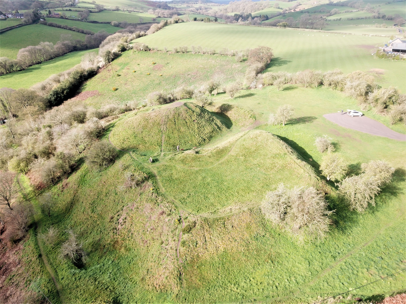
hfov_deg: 67.3
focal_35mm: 26
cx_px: 203
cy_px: 152
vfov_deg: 53.1
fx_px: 305
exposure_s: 1/280
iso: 100
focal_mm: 4.73
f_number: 2.2
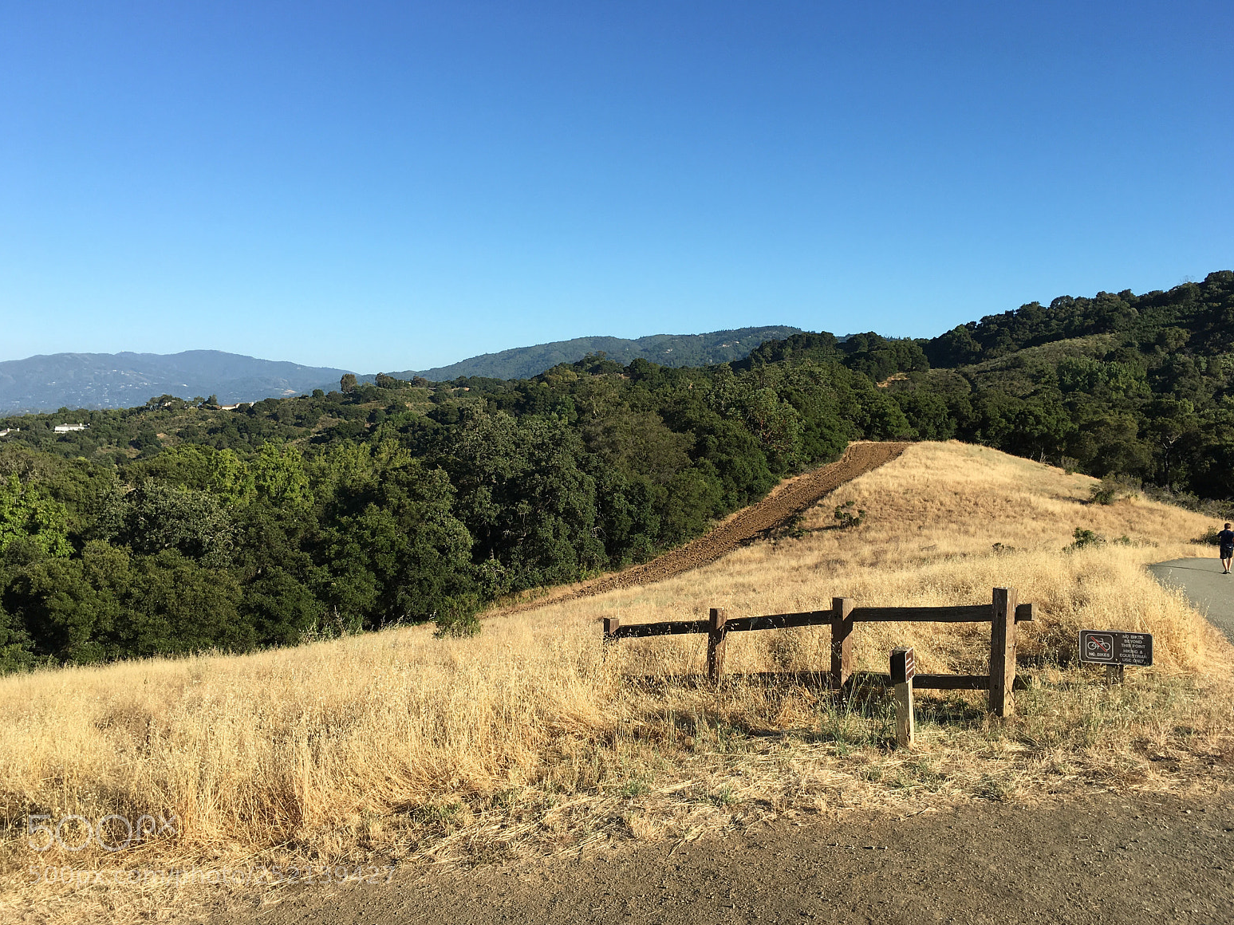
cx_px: 617
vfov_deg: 46.8
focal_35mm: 30
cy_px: 459
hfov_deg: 60.0
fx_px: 1069
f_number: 2.2
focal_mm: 4.15
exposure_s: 1/1241
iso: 25
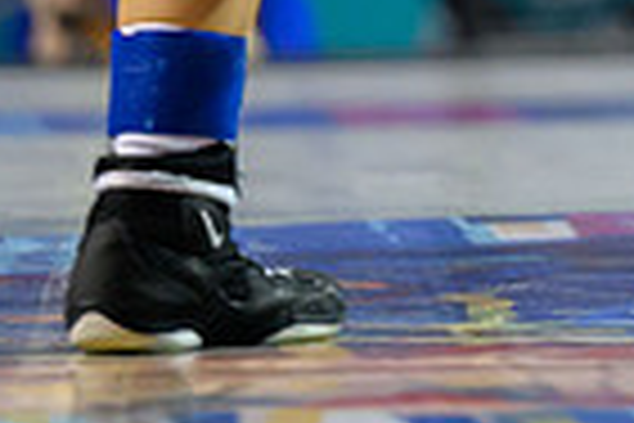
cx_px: 1262
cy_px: -561
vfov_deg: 1.8
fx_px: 13190
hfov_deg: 2.7
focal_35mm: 749
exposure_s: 1/800
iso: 3200
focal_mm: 150
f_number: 2.8
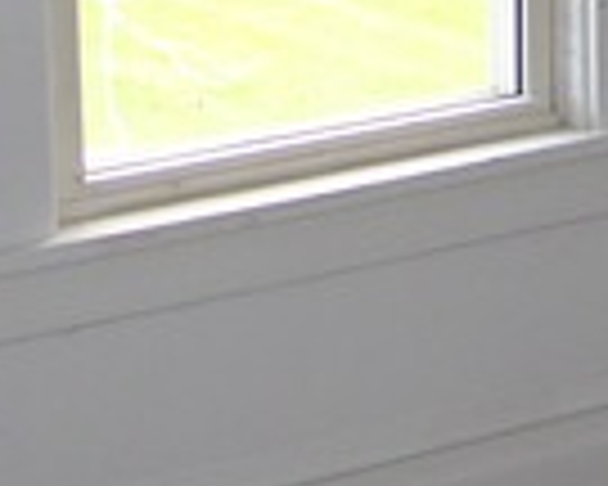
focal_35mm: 167
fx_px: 3005
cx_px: 793
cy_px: -274
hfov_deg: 11.3
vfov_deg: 9.0
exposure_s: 1/30
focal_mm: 5.85
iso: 64
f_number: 2.8
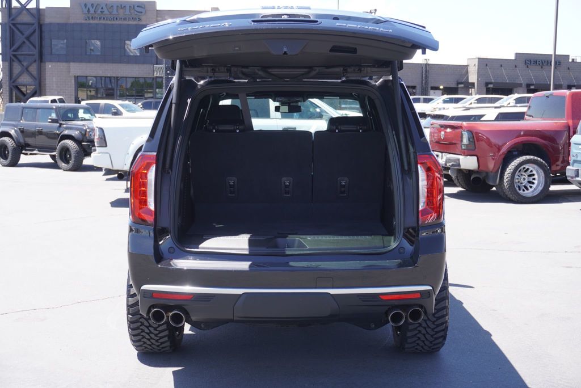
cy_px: 194
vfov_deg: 27.3
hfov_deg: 39.9
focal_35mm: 50
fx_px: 799
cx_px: 290
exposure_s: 1/100
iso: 100
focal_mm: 33
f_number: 6.3
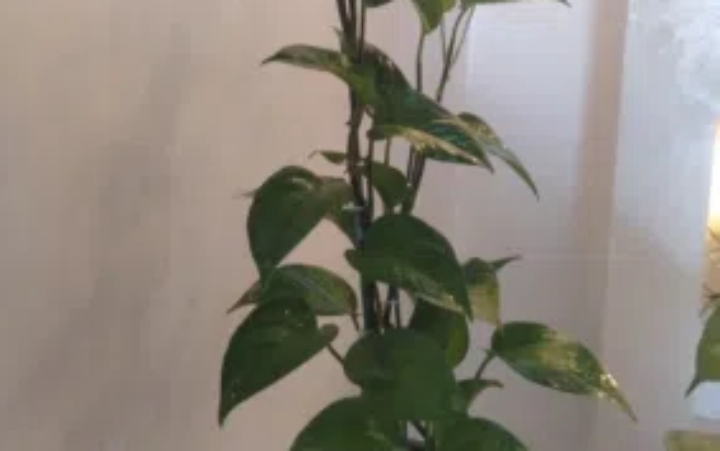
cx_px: 379
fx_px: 707
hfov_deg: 54.0
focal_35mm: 36
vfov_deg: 34.5
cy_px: 104
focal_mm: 5.25
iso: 588
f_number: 1.75
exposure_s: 1/33.3
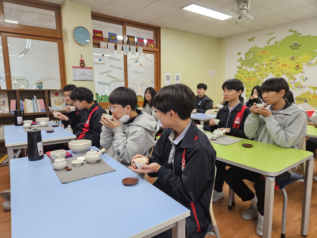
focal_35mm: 23
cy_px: 119
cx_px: 158
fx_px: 211
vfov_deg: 58.9
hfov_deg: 73.9
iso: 200
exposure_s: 1/180
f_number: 1.8
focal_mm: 5.4
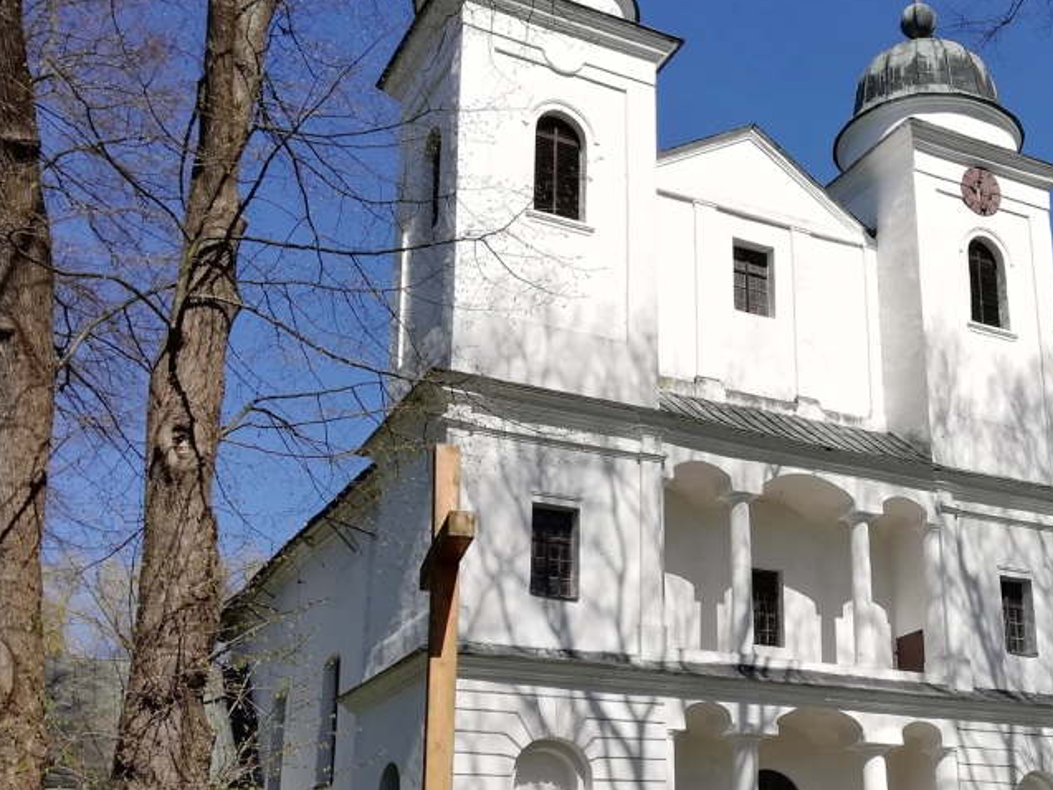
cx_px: 798
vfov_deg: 29.5
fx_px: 1491
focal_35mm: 49
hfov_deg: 37.9
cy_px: 521
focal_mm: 3.81
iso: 50
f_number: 2.2
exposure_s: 1/1410
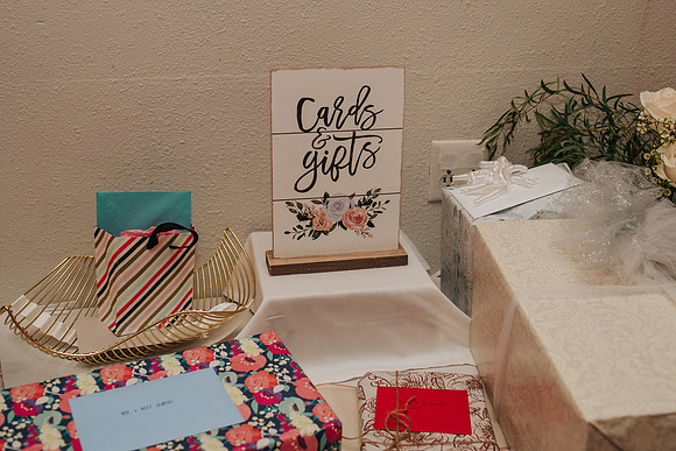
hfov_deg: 44.1
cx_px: 363
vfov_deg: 30.2
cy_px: 171
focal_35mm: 44
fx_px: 834
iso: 800
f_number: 3.2
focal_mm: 35
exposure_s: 1/200
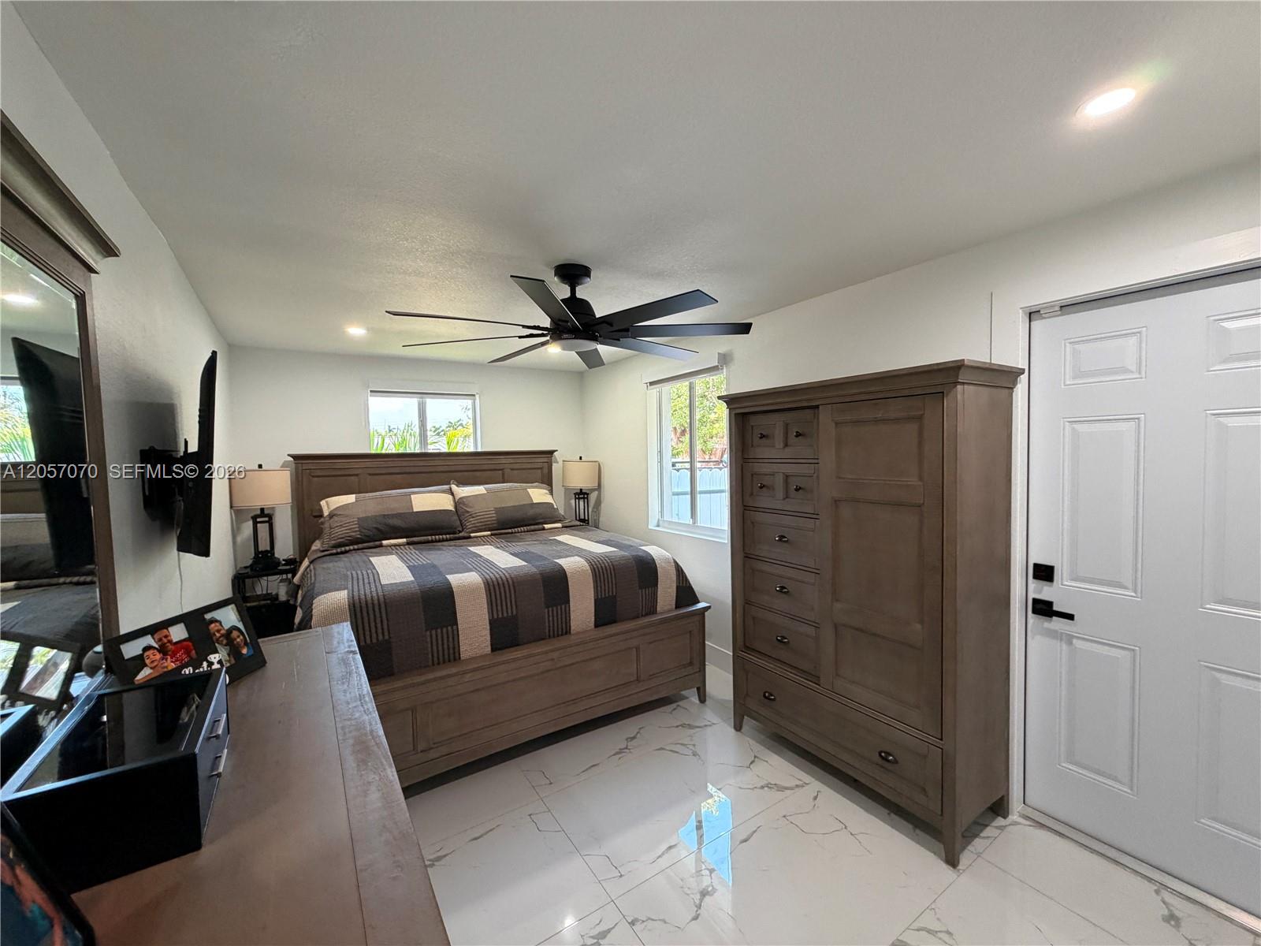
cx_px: 630
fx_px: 510
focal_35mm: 14
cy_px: 473
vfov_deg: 85.7
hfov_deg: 102.1
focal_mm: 2.22
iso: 200
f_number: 2.2
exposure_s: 1/60
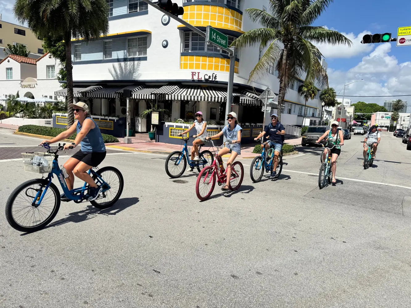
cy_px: 154
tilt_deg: -8.9
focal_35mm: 24
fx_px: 285
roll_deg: -0.8
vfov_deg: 56.8
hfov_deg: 71.6
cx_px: 206
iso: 80
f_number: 1.78
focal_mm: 6.76
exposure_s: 1/9009
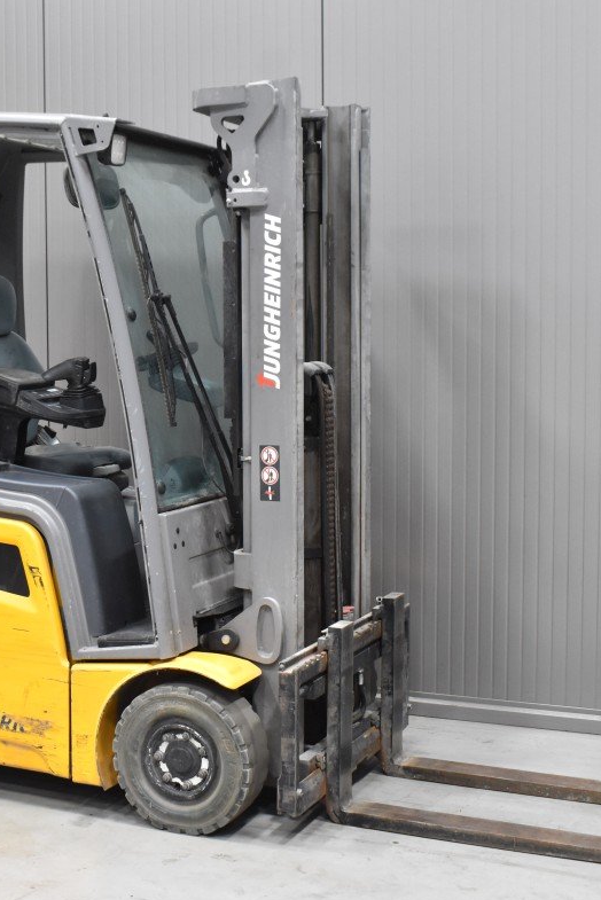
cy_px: 447
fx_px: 1376
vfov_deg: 36.2
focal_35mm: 55
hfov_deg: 24.4
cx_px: 162
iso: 1600
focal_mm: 24
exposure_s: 1/30
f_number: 5
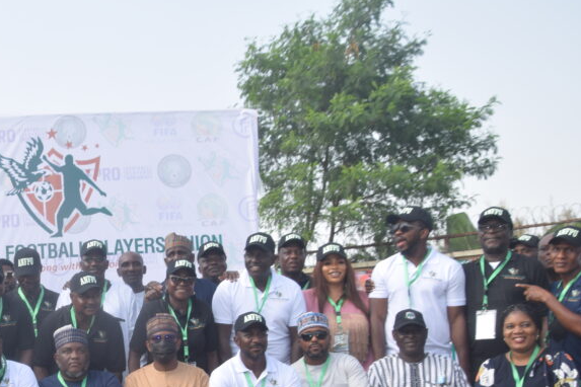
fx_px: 952
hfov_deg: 32.6
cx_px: 83
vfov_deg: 22.5
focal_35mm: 59
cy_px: 333
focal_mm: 22
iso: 100
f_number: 7.1
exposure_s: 1/125
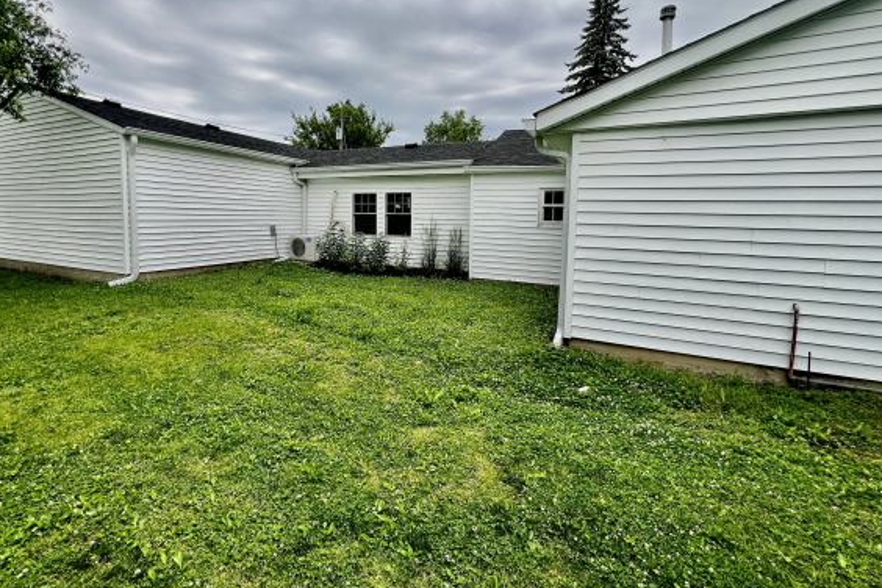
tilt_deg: -3.8
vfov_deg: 73.1
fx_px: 392
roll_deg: -1.2
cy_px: 242
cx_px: 407
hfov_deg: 96.6
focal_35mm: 16
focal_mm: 1.57
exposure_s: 1/1143
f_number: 1.8
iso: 32
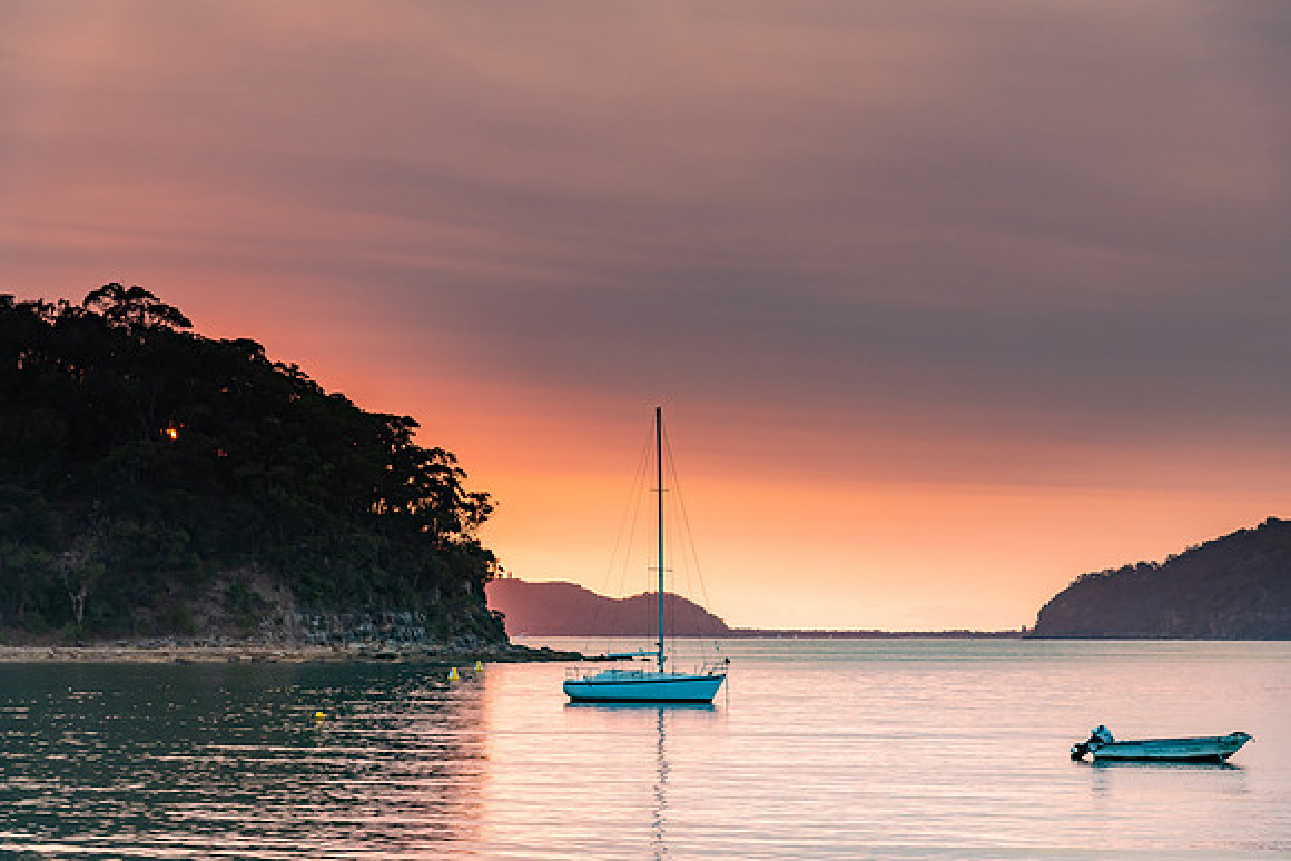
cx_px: 646
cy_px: 430
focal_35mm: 88
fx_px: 3142
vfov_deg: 15.6
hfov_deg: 23.2
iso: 400
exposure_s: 1/80
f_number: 6.3
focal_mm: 86
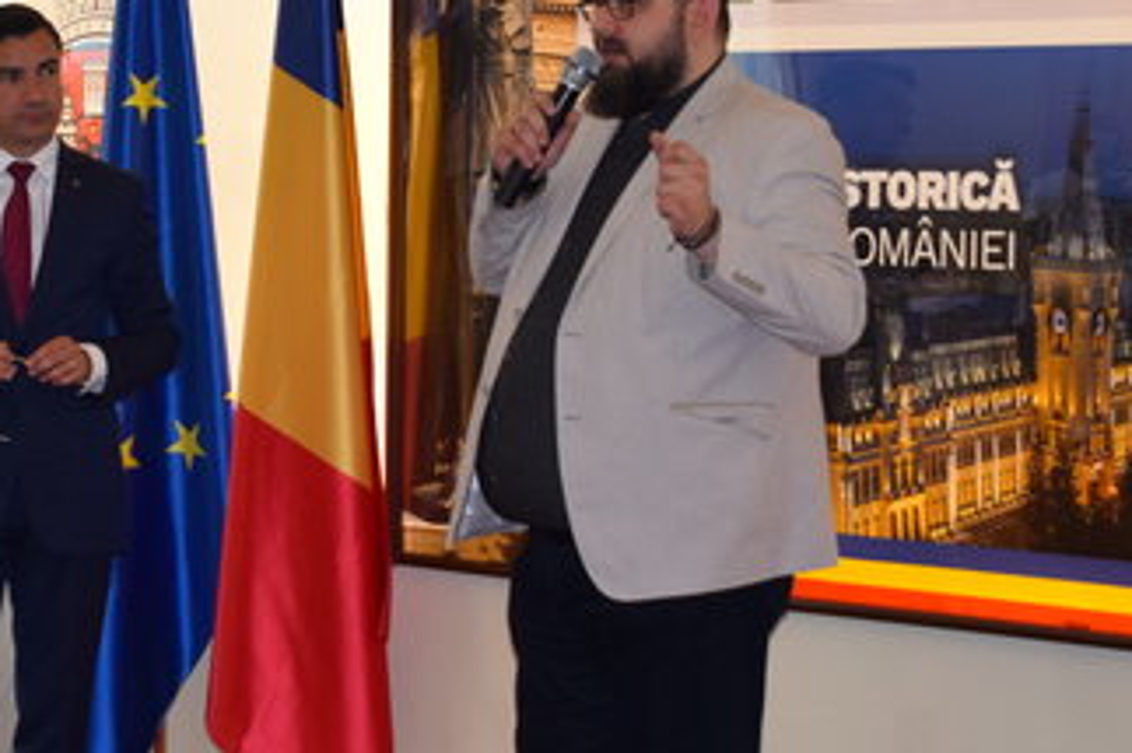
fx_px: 4431
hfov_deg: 14.5
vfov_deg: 9.7
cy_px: 485
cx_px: 193
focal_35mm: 141
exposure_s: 1/60
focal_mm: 38
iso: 800
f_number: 4.8
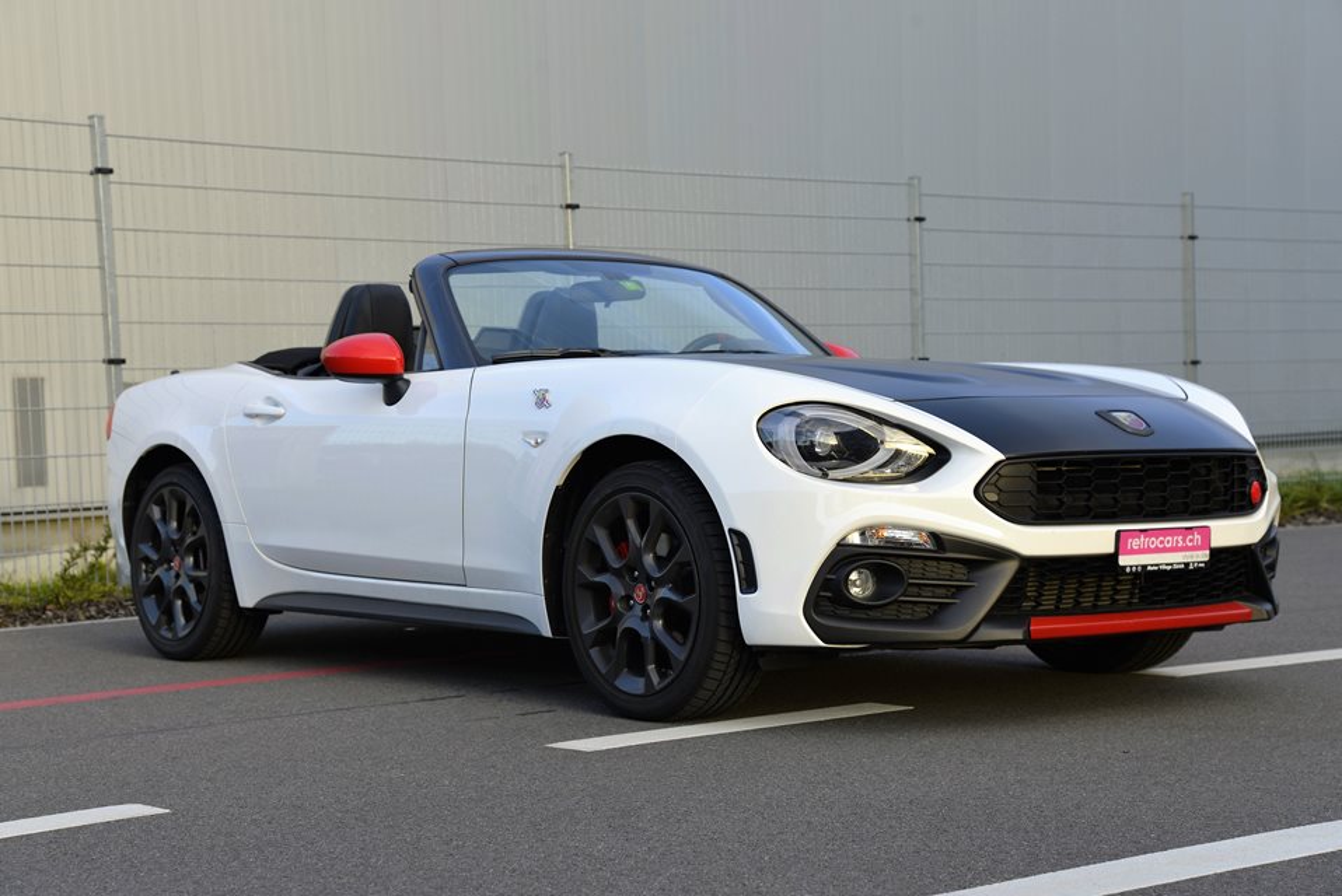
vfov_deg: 23.4
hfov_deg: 34.5
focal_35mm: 58
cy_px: 448
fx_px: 2163
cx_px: 671
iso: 200
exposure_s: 1/125
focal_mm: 58
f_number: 5.6
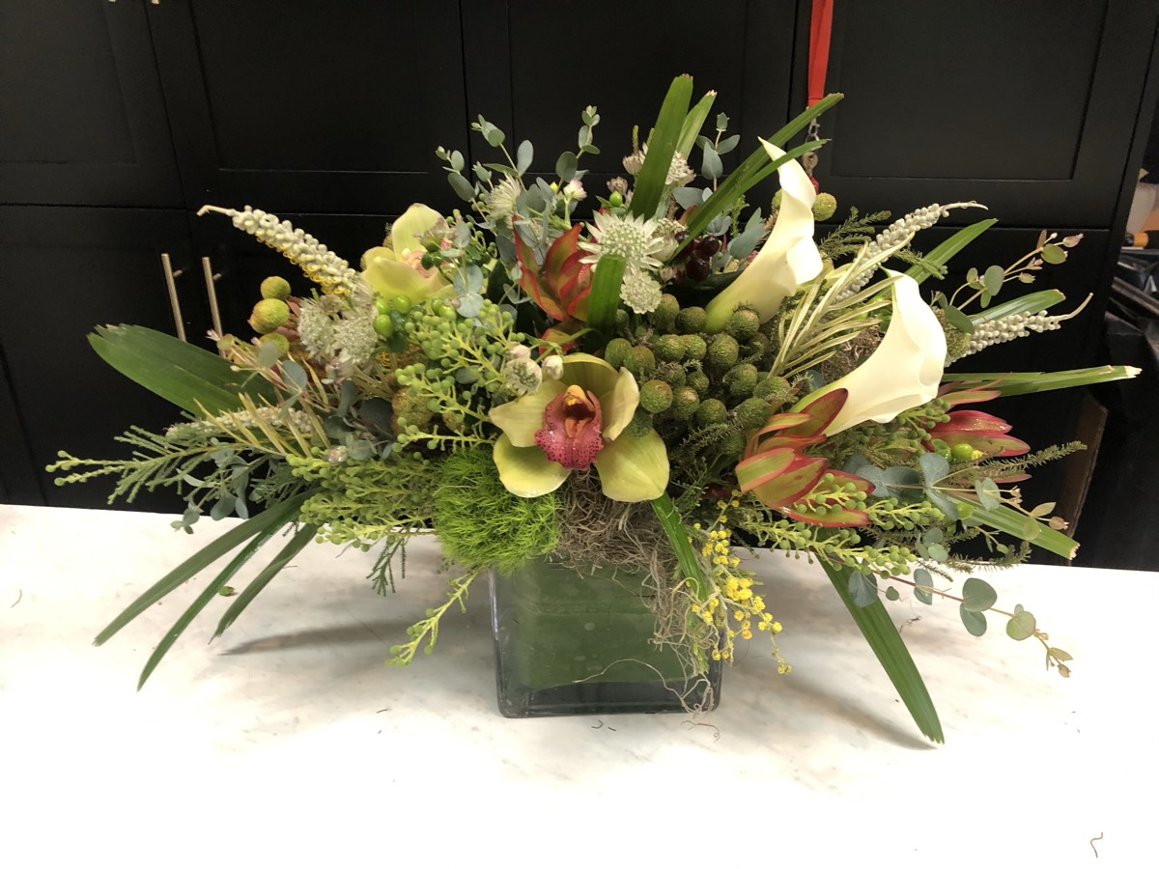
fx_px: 937
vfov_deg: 49.7
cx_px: 580
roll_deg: +0.7
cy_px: 434
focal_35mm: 28
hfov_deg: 63.4
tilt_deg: -27.5
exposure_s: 1/9
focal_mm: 4
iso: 100
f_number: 1.8
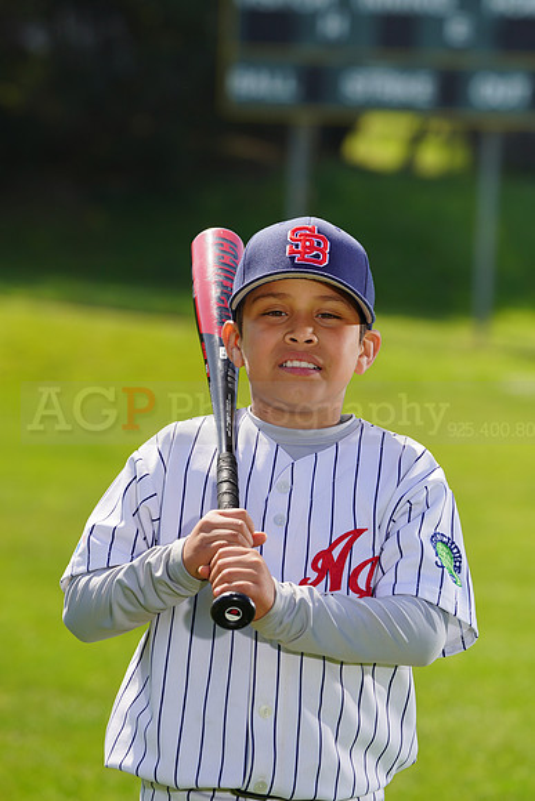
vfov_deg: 8.8
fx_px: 5235
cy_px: 400
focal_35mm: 235
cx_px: 268
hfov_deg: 5.9
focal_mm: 235
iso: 100
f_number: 8
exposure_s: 1/250
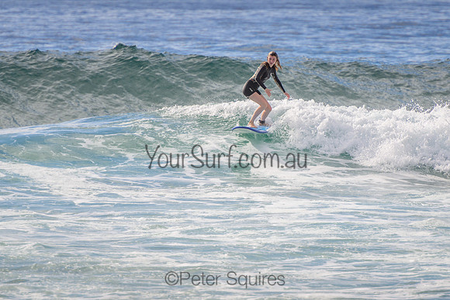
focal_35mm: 550
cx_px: 256
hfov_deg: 3.7
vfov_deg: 2.5
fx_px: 6878
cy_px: 143
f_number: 5.6
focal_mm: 400
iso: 180
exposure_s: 1/2000
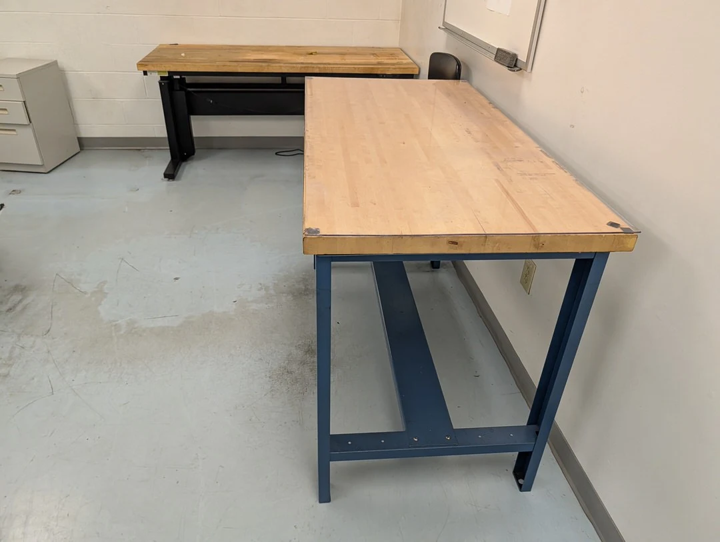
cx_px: 360
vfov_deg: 56.9
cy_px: 271
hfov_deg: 71.5
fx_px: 500
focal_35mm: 24
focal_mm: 6.9
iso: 638
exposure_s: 1/441
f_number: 1.68
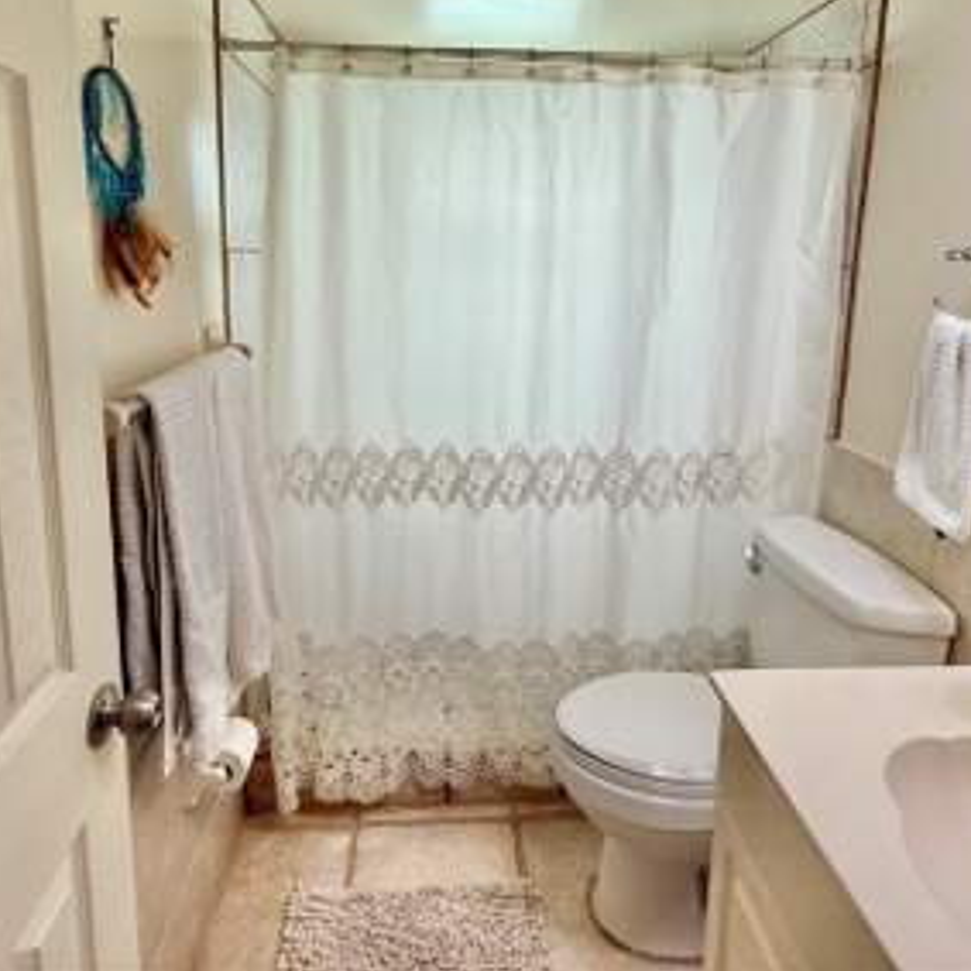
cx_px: 467
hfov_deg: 72.1
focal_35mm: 21
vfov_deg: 70.8
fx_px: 666
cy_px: 357
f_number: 2.2
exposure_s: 1/120
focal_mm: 2.22
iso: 160
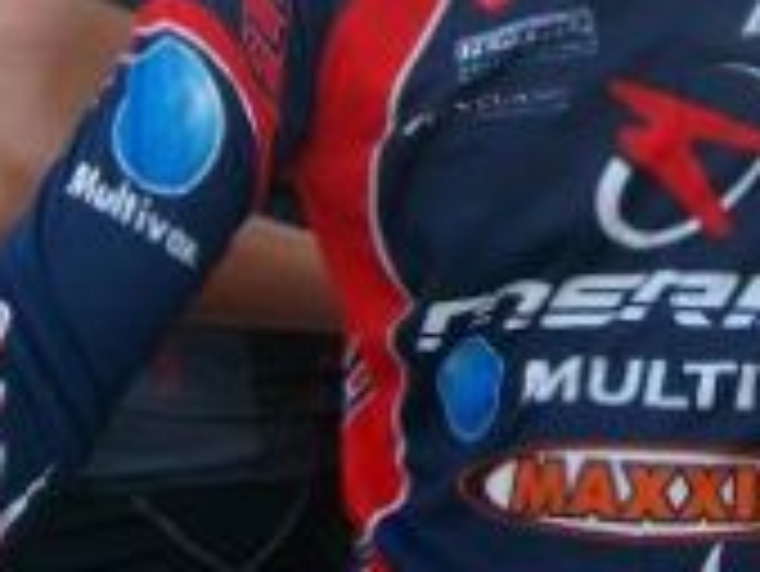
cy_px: -99
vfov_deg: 11.2
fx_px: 2856
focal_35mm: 130
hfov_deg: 15.1
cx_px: 605
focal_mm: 5.8
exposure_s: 1/198
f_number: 2.8
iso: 80
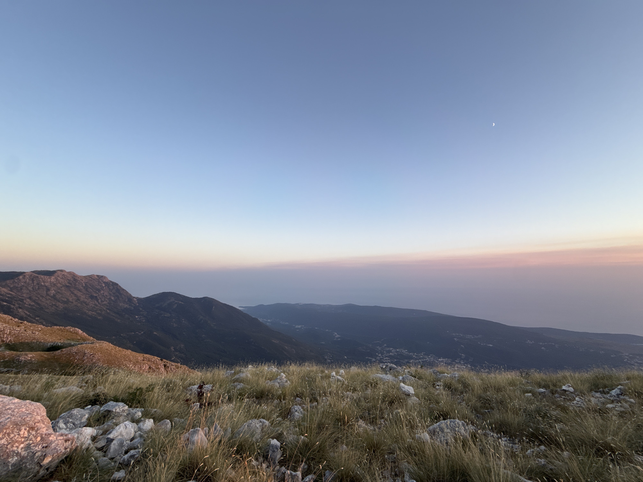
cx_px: 322
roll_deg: -0.5
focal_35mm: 14
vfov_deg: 85.7
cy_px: 241
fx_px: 260
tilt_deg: +9.2
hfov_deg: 102.1
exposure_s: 1/276
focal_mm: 2.22
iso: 50
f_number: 2.2
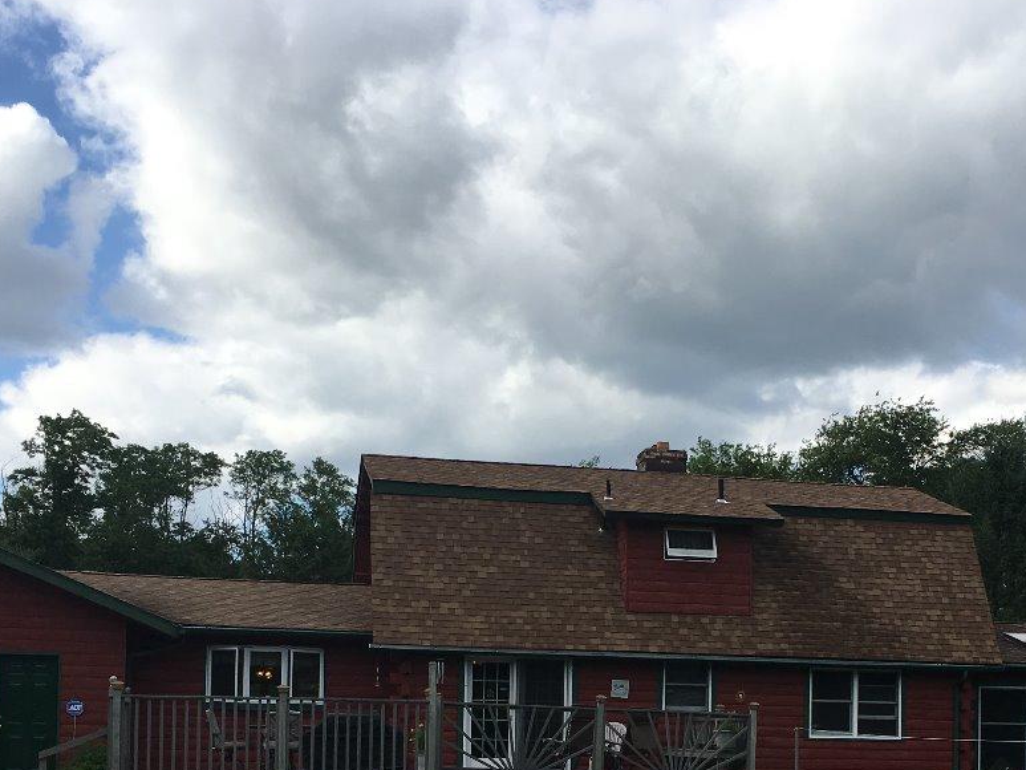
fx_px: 1601
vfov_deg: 26.1
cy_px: 698
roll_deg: -1.1
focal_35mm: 54
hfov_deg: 35.2
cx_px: 670
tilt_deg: +2.9
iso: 25
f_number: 2.2
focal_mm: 4.15
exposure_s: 1/1374
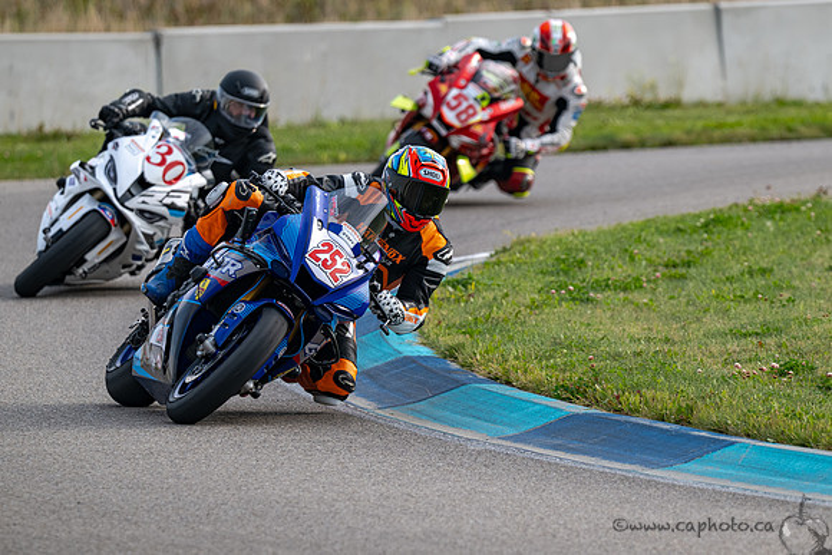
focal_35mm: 490
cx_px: 440
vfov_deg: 2.8
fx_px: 11323
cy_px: 304
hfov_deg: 4.2
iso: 400
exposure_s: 1/1250
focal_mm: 400
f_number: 6
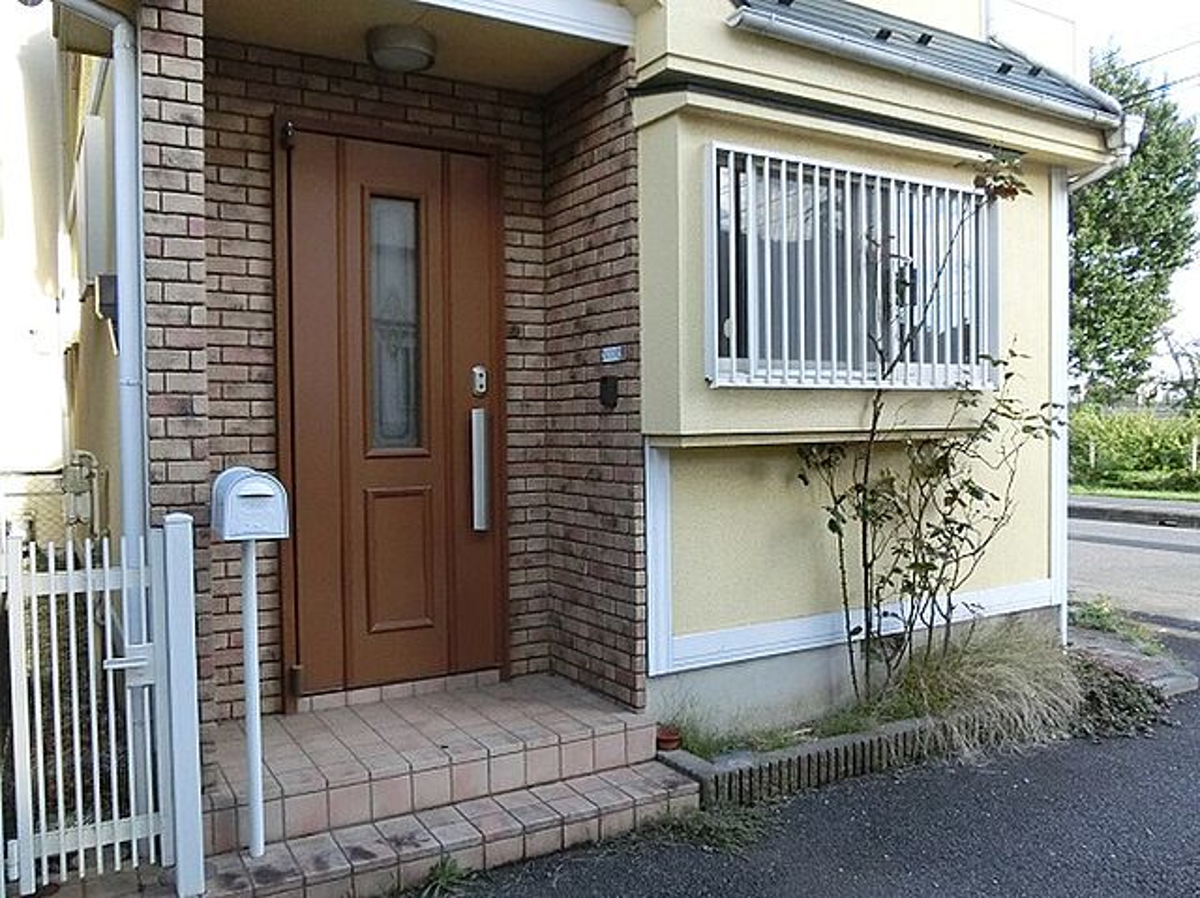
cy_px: 449
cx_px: 600
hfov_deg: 61.7
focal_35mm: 29
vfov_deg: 48.2
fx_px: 1005
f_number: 3.7
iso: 800
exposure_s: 1/800
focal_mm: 5.2
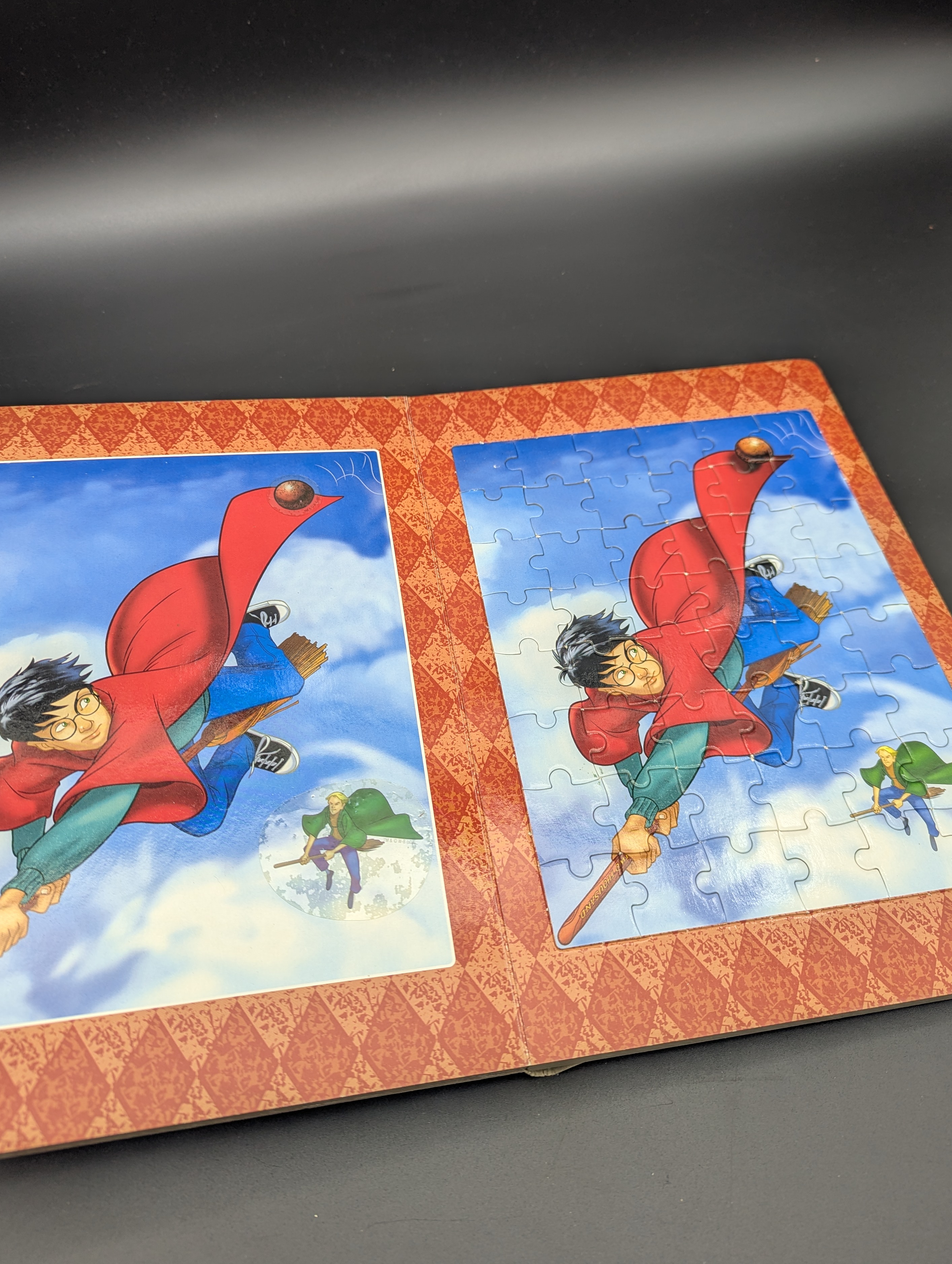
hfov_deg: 53.2
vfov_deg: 67.1
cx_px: 463
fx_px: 951
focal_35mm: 26
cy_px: 585
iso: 51
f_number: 1.85
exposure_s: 1/119
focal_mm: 6.81
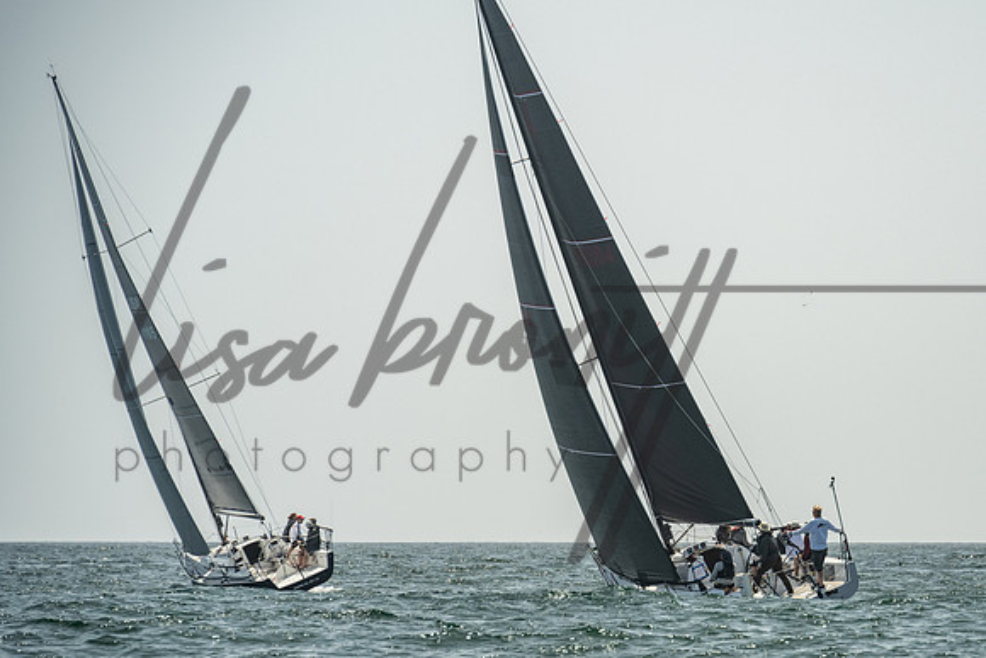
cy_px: 414
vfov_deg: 6.1
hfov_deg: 9.1
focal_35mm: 225
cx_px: 714
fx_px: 6173
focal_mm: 155
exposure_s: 1/1000
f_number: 6.3
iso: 320
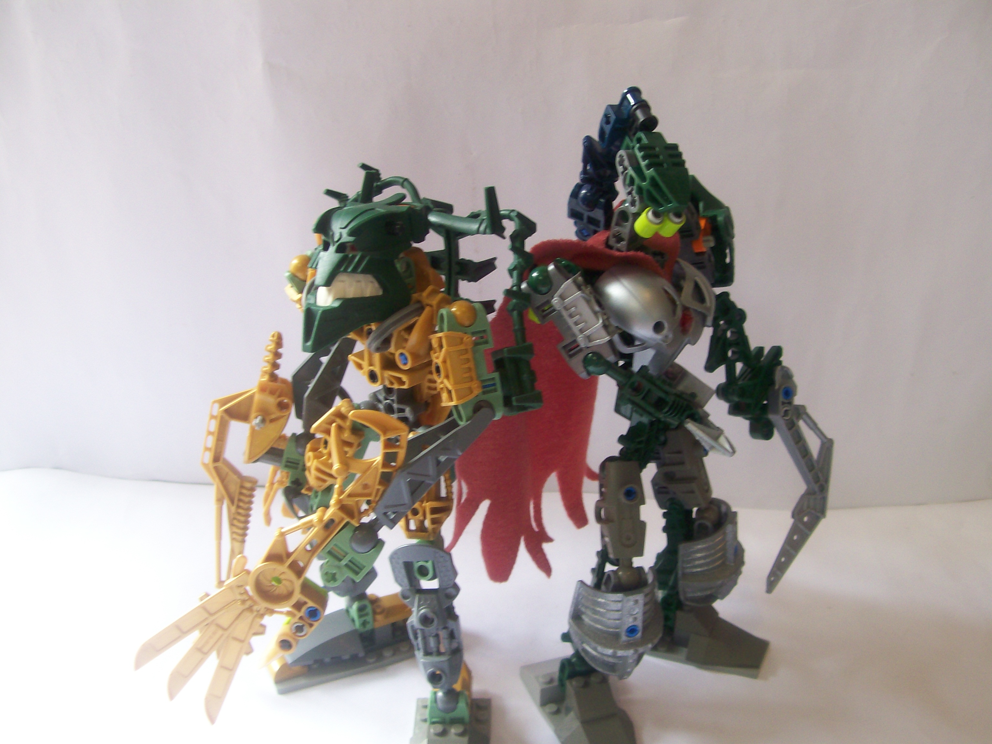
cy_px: 372
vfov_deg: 39.7
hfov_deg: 51.4
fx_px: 1032
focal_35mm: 36
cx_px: 496
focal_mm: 6
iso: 85
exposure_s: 1/32
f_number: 2.7
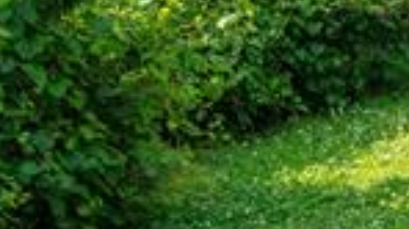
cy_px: -142
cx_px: 964
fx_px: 1333
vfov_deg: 9.5
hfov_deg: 13.3
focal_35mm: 123
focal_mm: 17
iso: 125
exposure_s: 1/80
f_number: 9
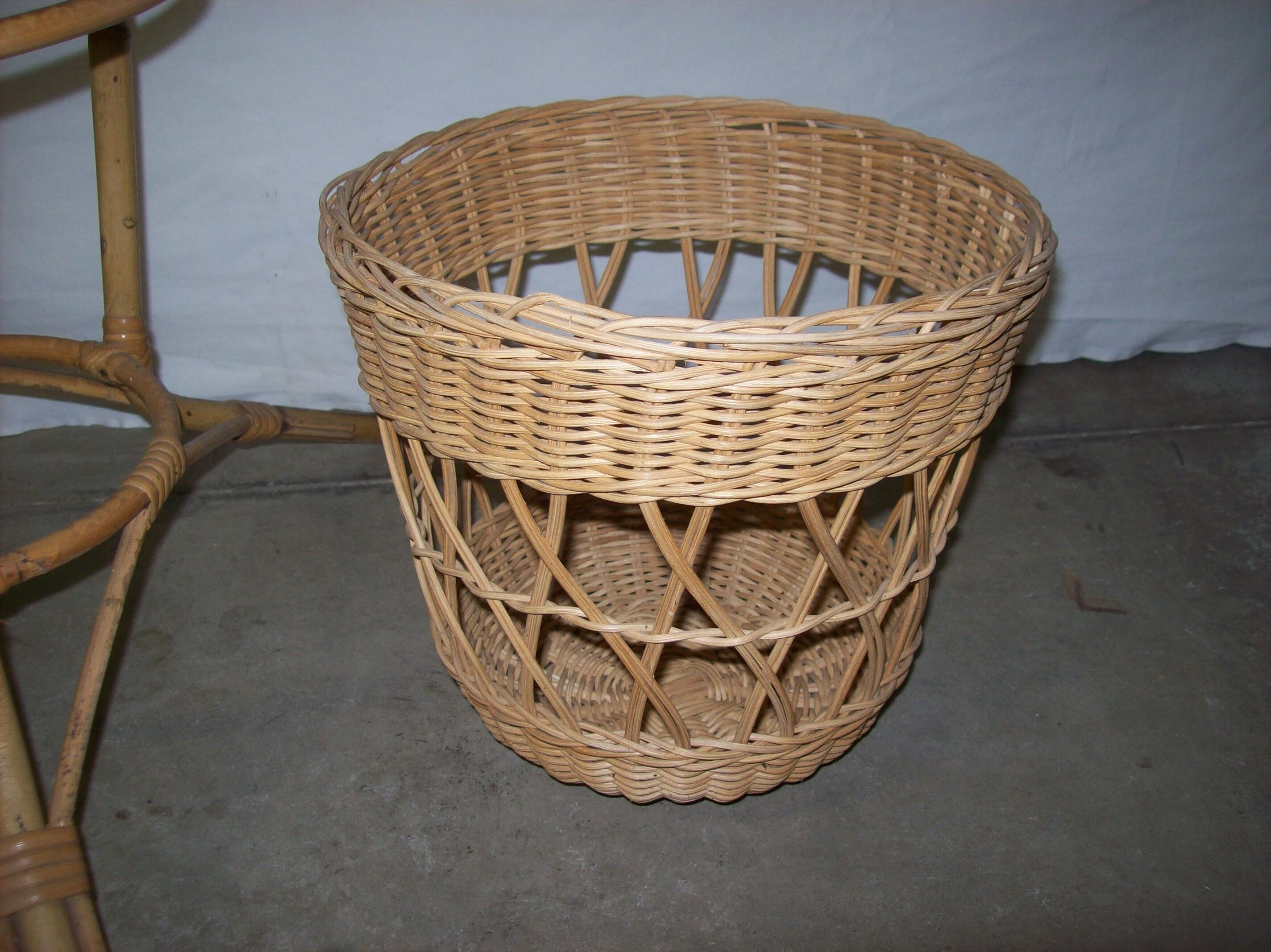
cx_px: 636
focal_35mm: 36
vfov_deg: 39.6
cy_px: 476
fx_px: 1321
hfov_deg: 51.4
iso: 80
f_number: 2.7
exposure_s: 1/64
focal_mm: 6
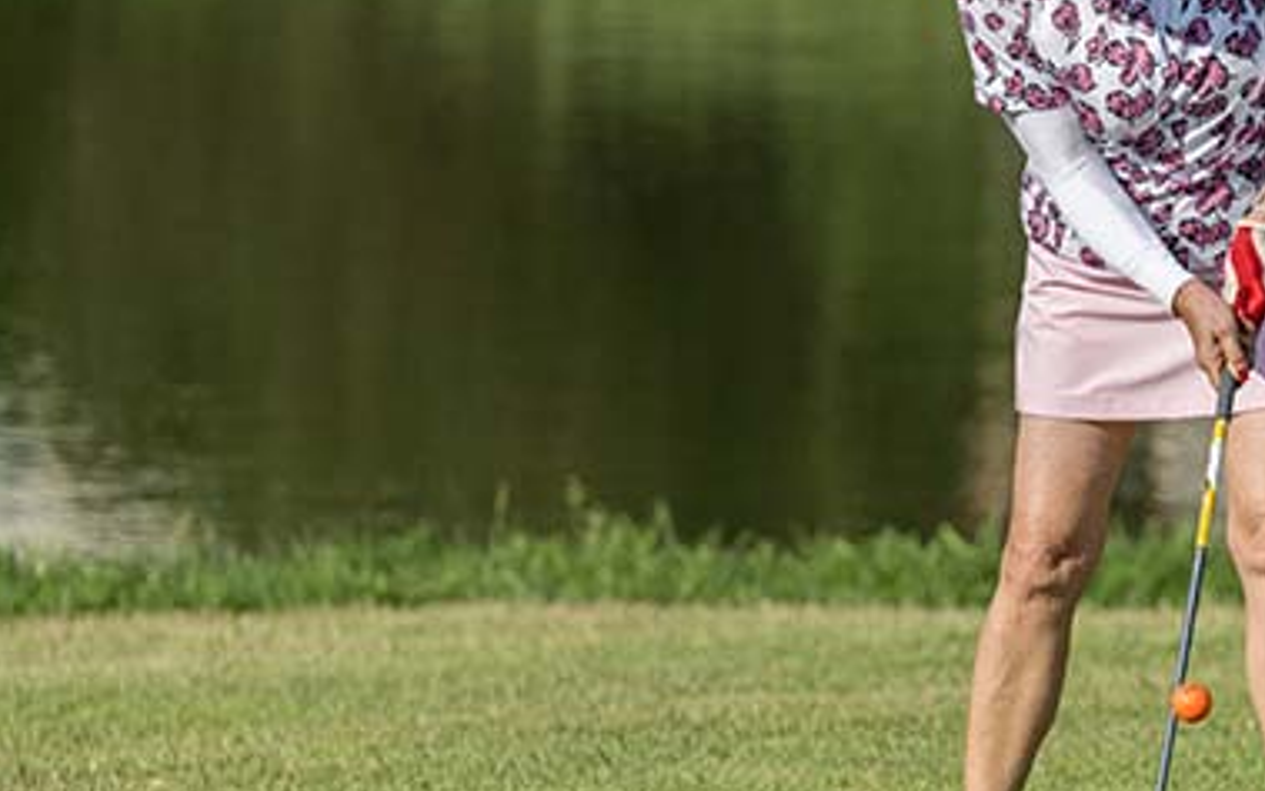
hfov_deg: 5.2
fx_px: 13792
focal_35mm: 400
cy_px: 330
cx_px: 1455
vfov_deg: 3.3
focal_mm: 155
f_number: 4
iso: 450
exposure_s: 1/4000
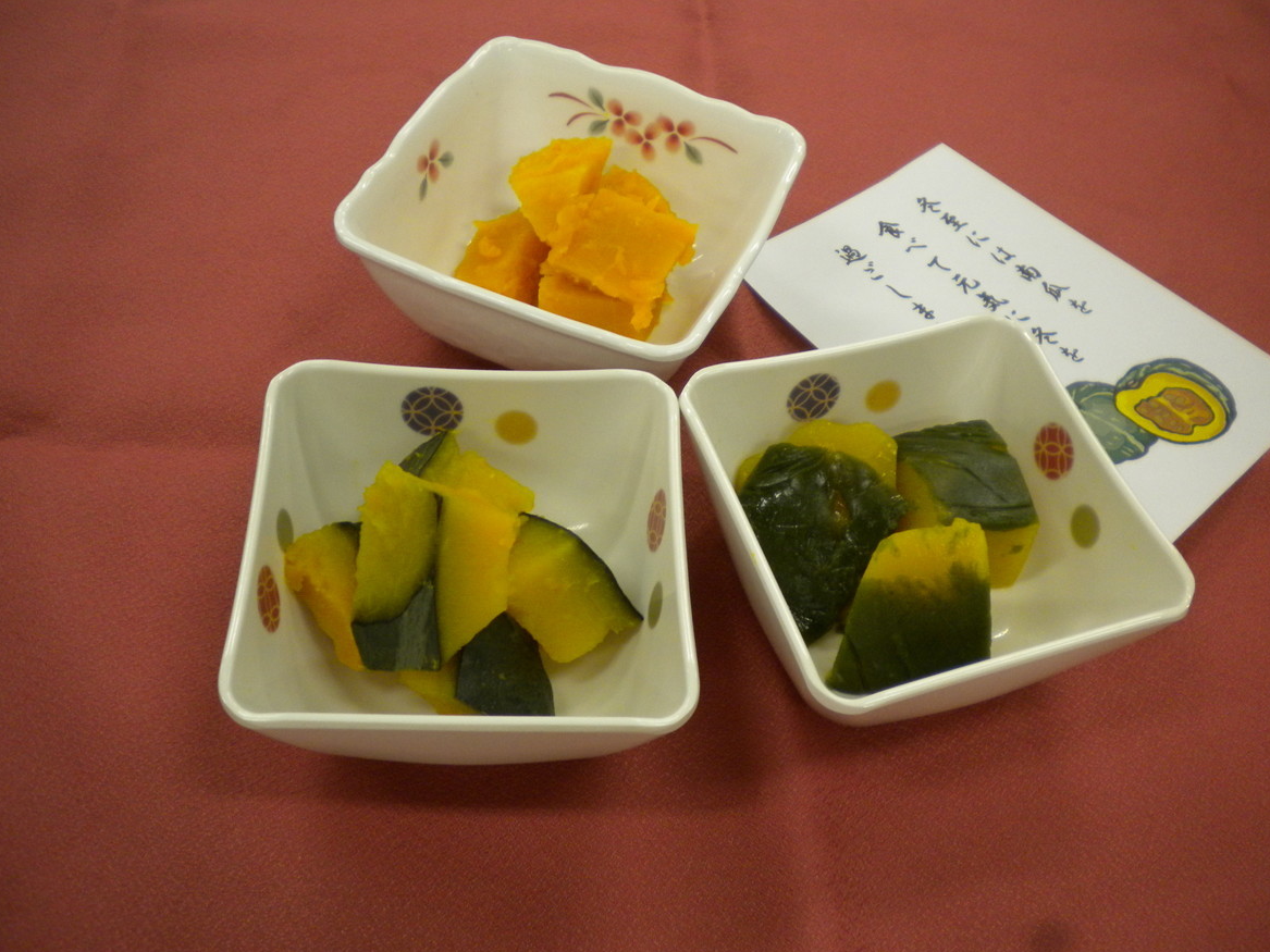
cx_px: 645
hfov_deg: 51.4
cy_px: 489
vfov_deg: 39.6
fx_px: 1321
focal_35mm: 36
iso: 277
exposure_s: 1/66.3
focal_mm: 6.3
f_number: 3.1
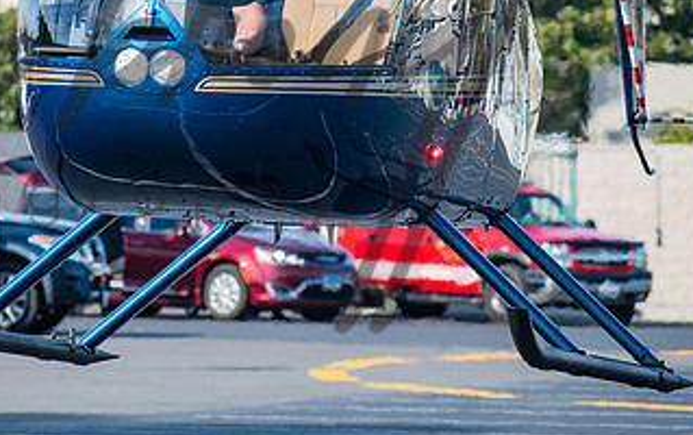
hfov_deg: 5.8
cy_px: 32
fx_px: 6824
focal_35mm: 361
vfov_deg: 3.6
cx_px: 239
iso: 100
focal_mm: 130
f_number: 4.8
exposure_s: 1/400
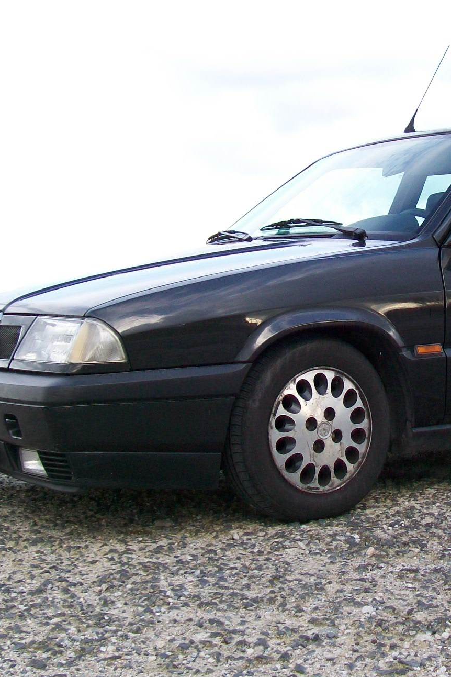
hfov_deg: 23.7
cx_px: 384
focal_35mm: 56
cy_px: 381
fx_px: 1052
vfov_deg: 35.6
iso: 64
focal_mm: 6.1
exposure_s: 1/125
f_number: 2.7
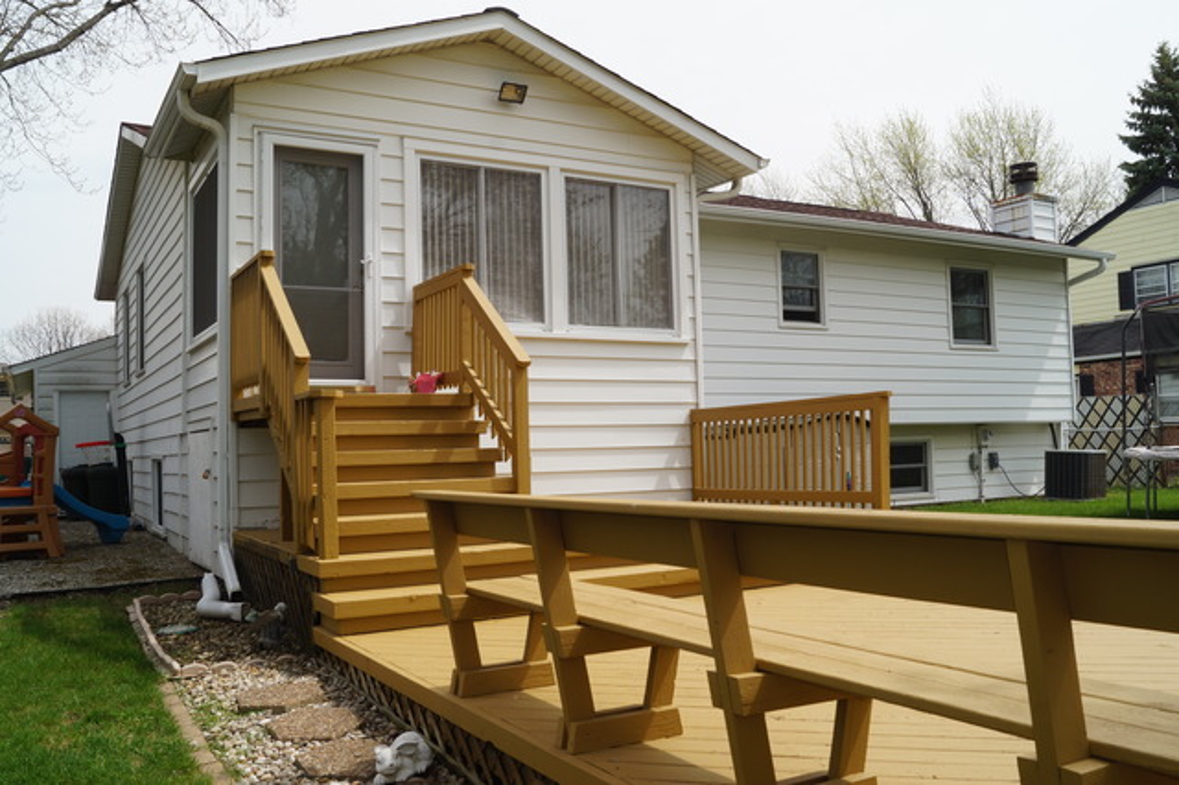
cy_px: 392
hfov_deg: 62.0
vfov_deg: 43.6
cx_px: 590
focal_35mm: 30
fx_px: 982
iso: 100
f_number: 13
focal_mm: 20
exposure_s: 1/80
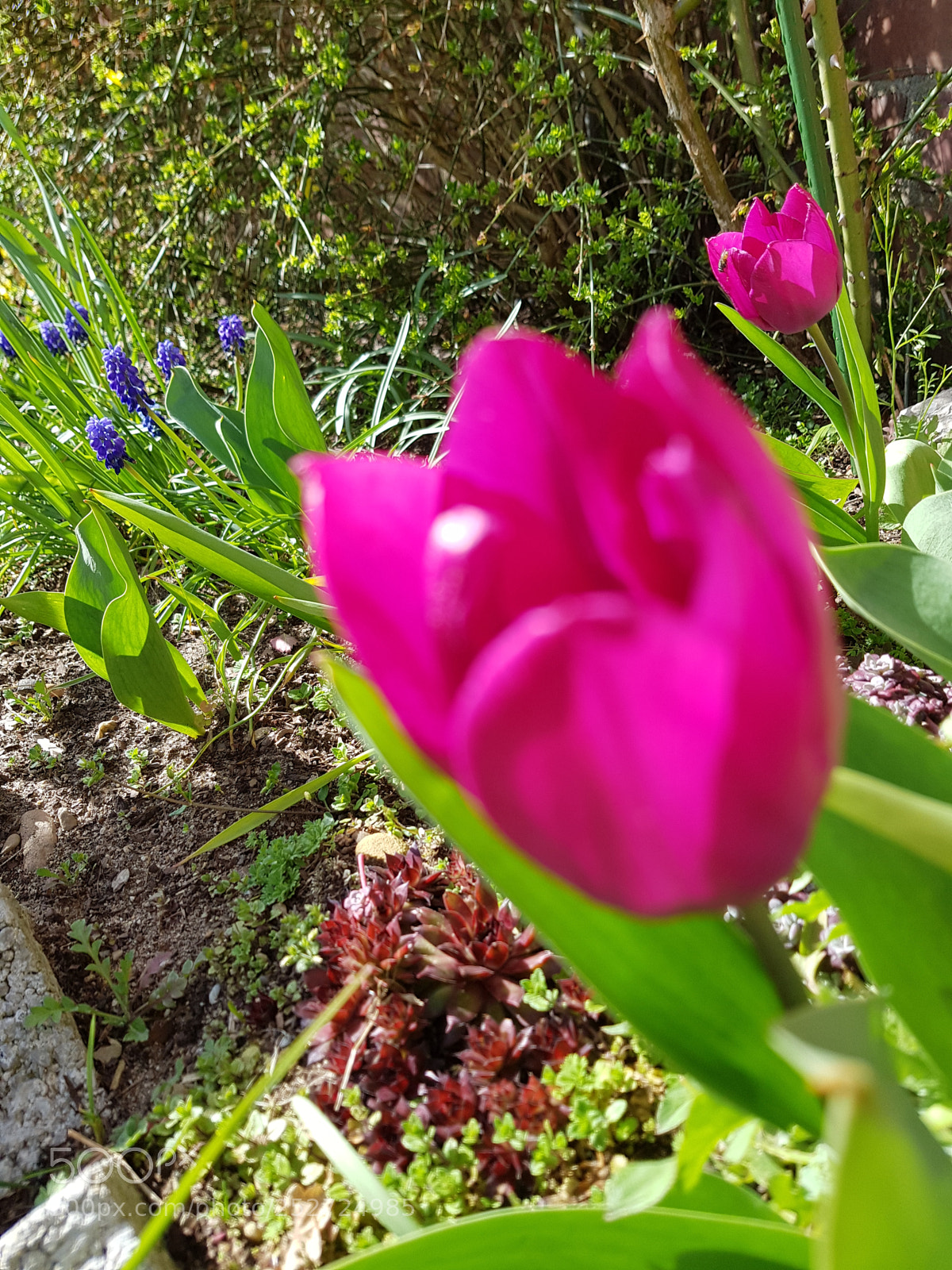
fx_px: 953
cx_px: 476
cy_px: 635
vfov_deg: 67.3
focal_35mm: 26
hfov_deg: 53.1
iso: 40
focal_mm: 4.2
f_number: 1.7
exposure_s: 1/594
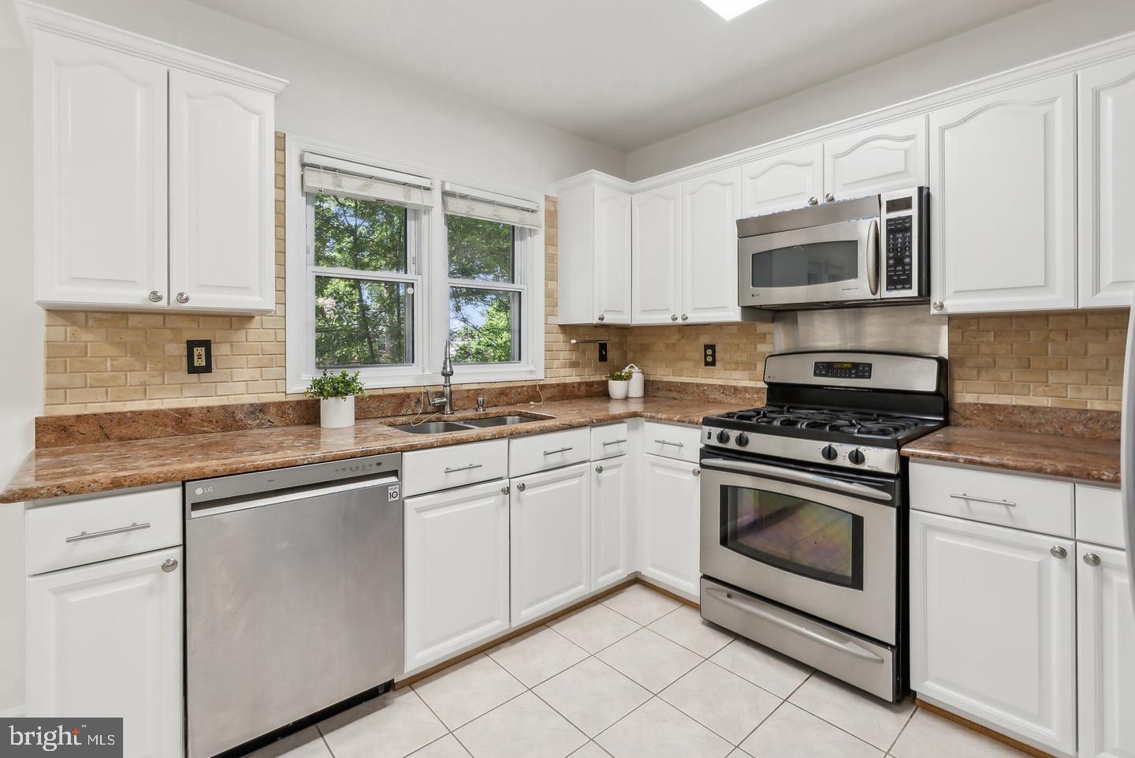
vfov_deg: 73.8
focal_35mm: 16
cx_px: 568
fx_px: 505
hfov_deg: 96.7
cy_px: 379
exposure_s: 1/60
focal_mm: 16
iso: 1000
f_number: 9
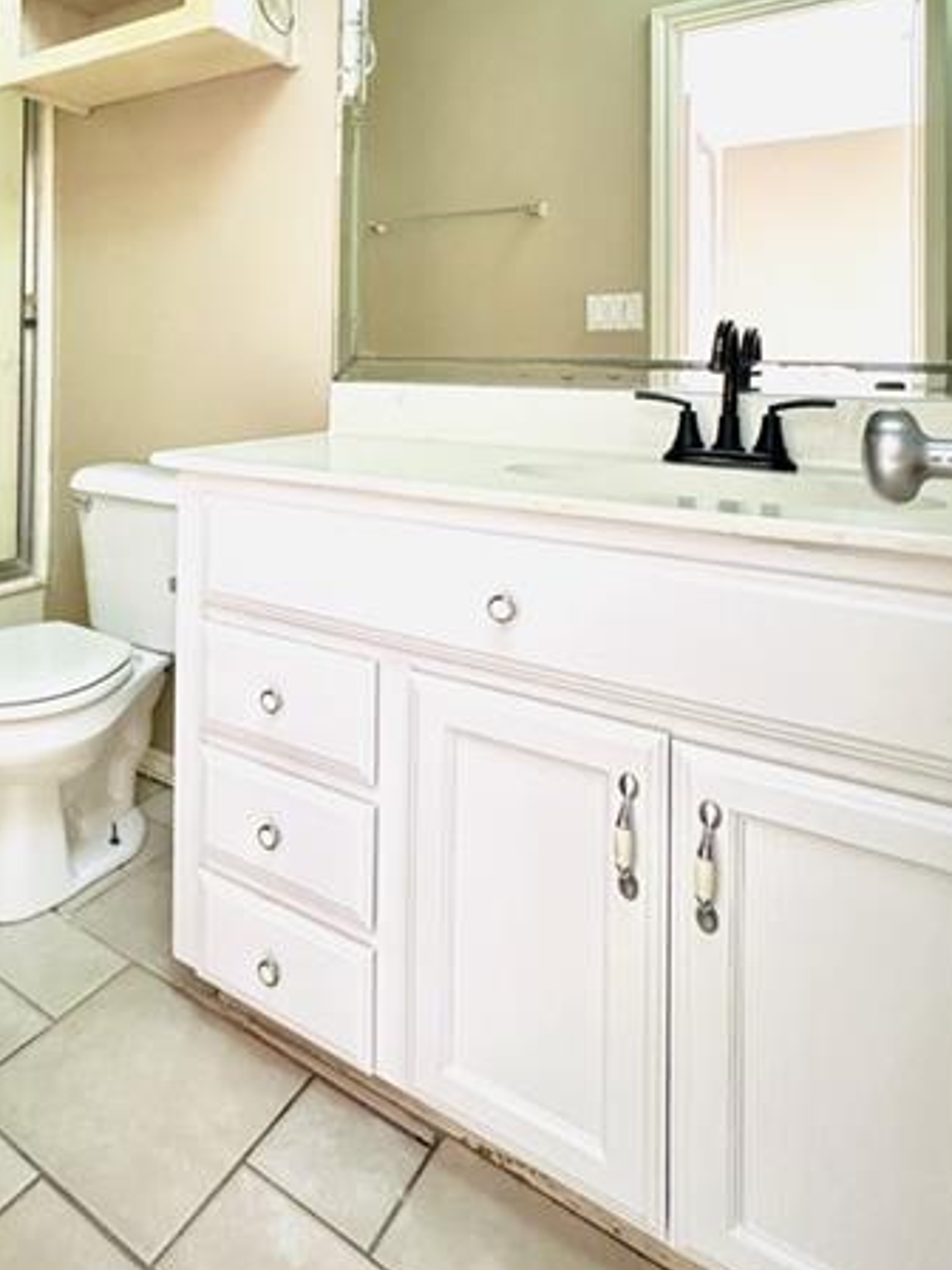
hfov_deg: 52.7
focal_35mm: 24
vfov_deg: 68.0
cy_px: 354
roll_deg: -0.4
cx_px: 176
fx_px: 880
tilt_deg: +0.2
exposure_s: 1/26
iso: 2000
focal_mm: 2.22
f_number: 2.2
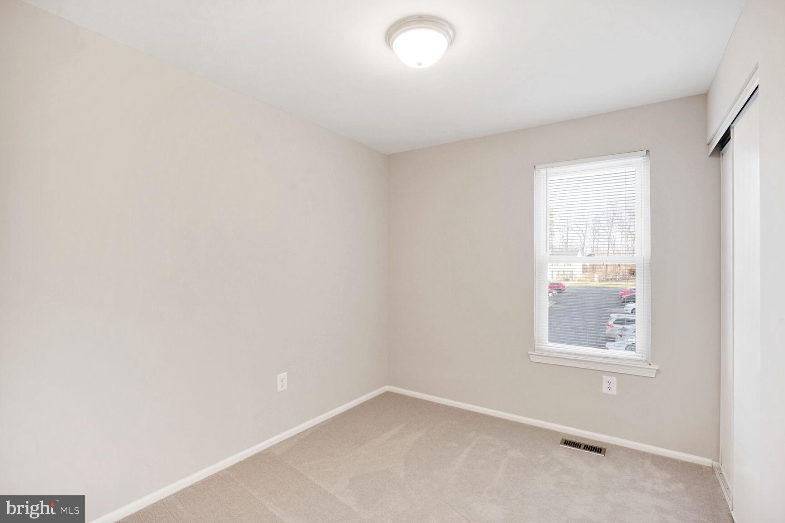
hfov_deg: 96.7
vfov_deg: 73.7
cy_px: 262
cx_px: 392
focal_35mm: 16
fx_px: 349
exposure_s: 1/6
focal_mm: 16
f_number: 9
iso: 640
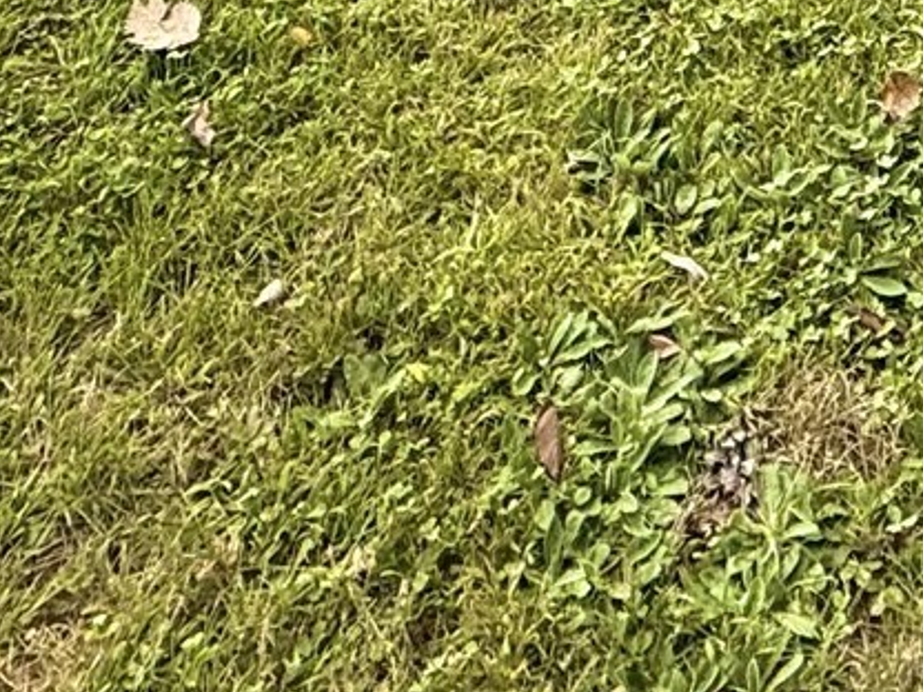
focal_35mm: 69
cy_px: -887
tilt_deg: -19.5
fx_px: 1840
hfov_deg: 26.8
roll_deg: +2.0
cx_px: 896
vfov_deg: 14.9
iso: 64
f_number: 2.2
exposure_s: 1/216
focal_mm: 2.22
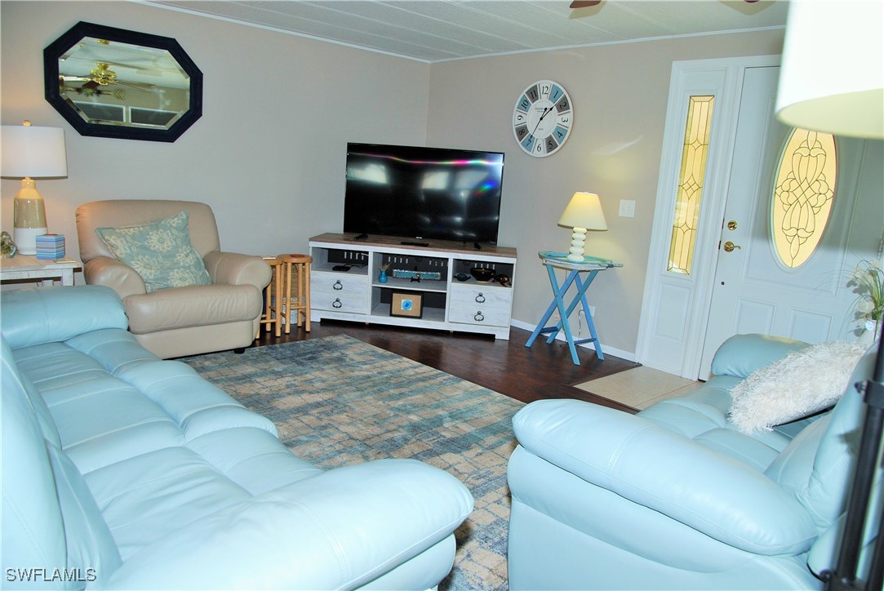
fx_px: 590
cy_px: 296
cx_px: 442
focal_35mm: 24
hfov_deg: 73.7
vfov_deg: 53.2
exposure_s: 1/60
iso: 200
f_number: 4
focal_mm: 16
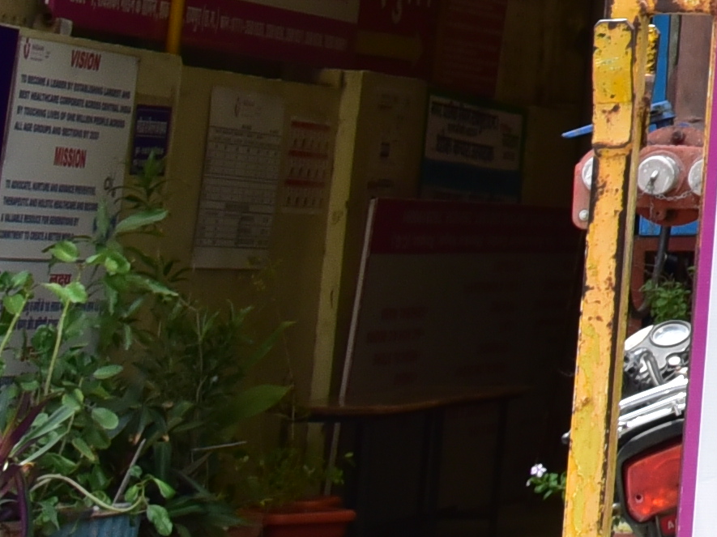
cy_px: -750
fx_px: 3251
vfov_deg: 8.6
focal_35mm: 157
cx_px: 1867
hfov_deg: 10.4
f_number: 8
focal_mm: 24
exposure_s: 1/200
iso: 500
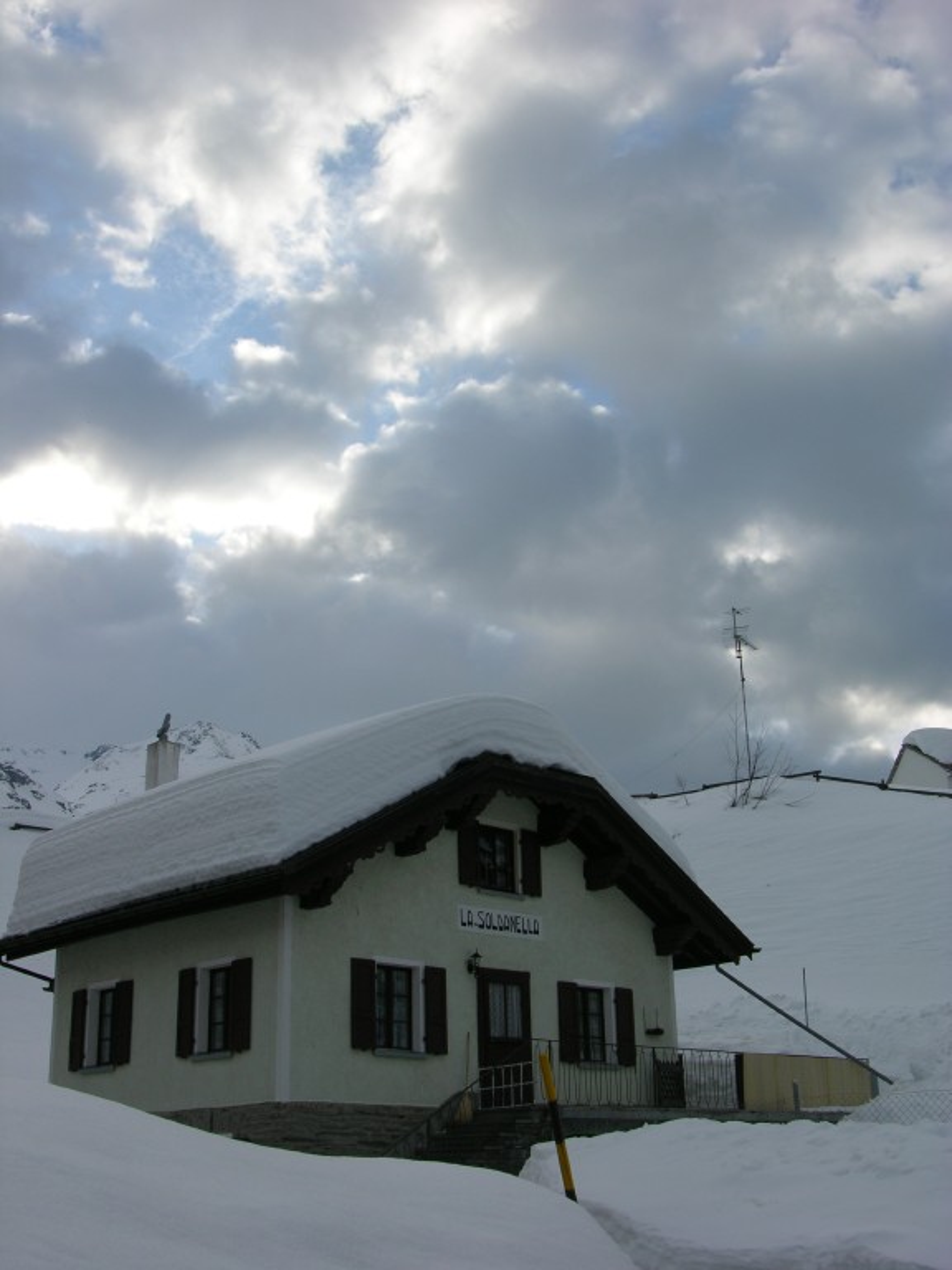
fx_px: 1540
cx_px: 476
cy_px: 635
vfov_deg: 44.8
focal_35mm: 42
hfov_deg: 34.3
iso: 50
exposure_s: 1/226
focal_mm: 10.7
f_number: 6.5
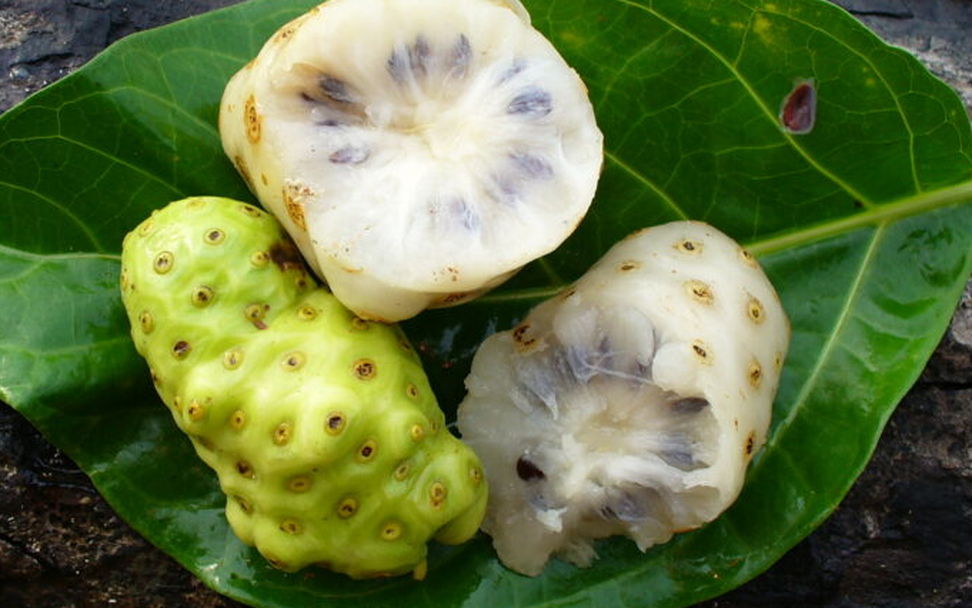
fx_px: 1457
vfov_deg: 23.5
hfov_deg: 36.9
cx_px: 475
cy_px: 238
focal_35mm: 55
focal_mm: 6.1
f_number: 2.8
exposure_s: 1/100
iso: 80
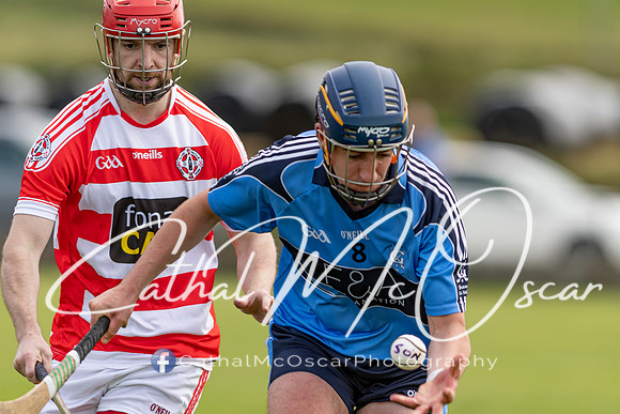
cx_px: 310
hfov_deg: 4.5
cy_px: 207
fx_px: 7907
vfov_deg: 3.0
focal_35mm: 459
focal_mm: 300
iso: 140
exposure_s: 1/1600
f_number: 2.8
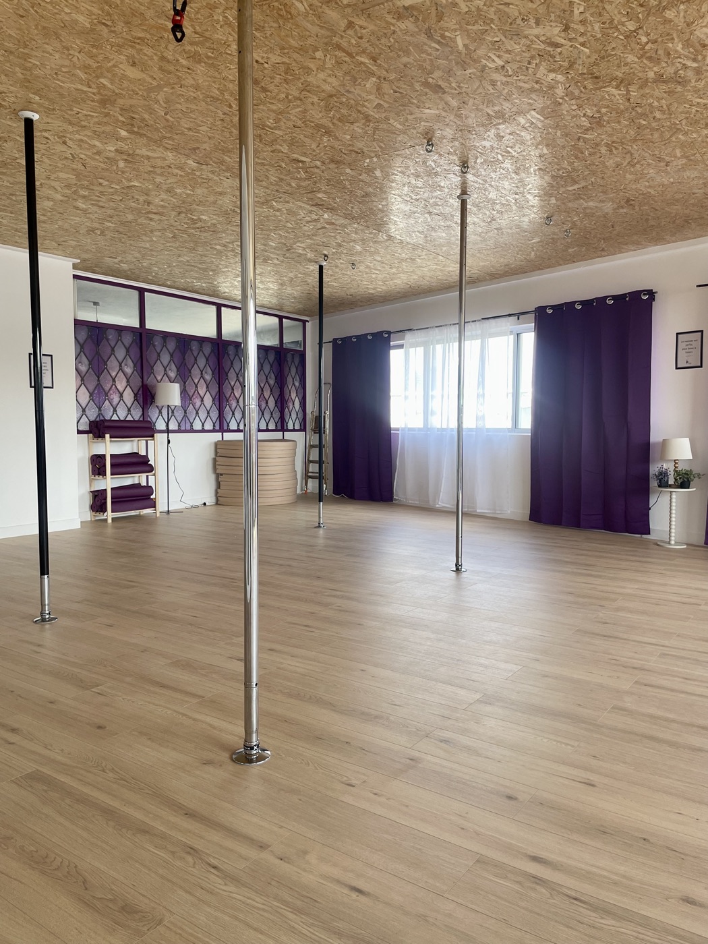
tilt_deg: -2.7
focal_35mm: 26
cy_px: 472
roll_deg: +0.2
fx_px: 709
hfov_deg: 53.1
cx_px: 354
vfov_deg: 67.3
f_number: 1.6
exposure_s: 1/121
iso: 40
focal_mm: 4.2
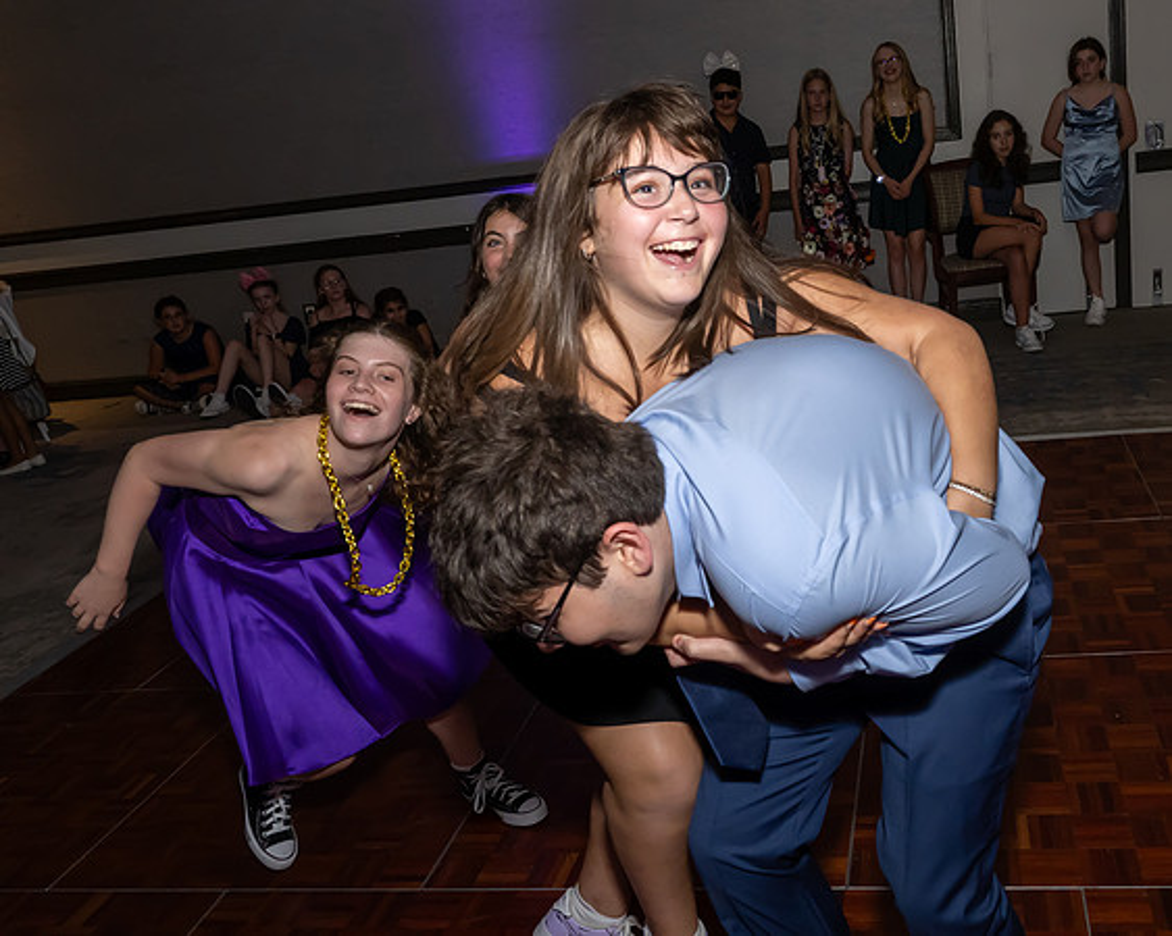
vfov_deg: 47.3
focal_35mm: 31
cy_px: 424
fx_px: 1069
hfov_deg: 56.4
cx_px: 770
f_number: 7.1
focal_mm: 17
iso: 1250
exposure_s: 1/250
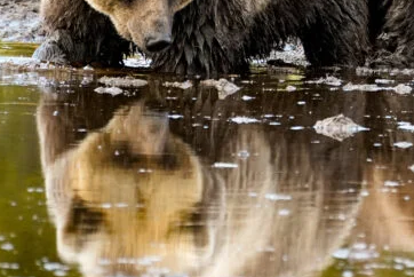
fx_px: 9760
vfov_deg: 1.6
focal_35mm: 848
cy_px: 49
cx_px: 412
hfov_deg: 2.4
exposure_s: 1/320
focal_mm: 300
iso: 1600
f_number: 6.3
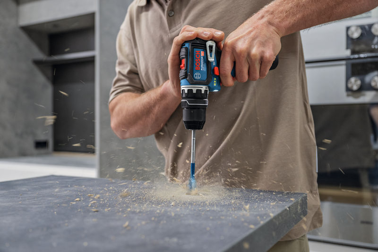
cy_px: 126
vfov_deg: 36.9
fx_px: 378
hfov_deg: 53.1
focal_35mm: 36
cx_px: 189
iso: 1600
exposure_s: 1/100
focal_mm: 36
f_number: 3.5
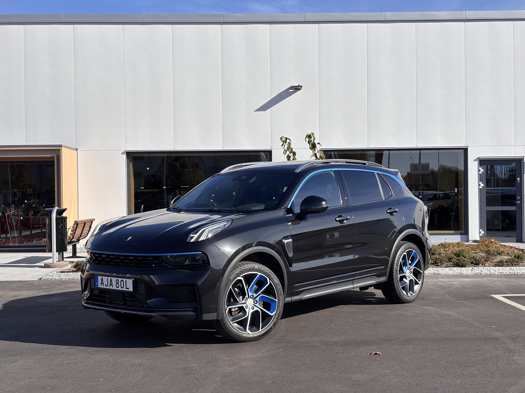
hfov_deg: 36.8
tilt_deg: +0.0
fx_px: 789
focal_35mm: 52
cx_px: 262
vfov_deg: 28.0
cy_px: 196
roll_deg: +0.4
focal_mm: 5.96
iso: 40
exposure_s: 1/3205
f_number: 1.6
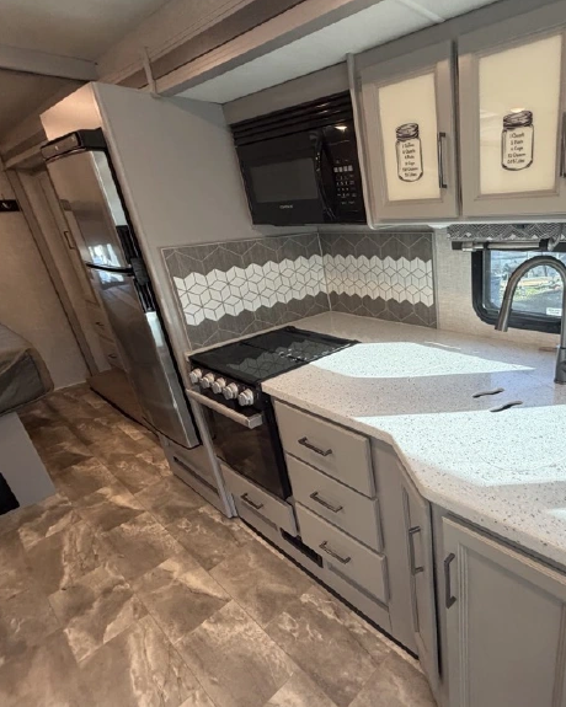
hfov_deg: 65.5
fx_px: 398
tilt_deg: -28.1
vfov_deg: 83.3
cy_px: 363
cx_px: 439
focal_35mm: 19
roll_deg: +3.1
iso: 250
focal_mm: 2.22
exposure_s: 1/121
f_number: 2.2
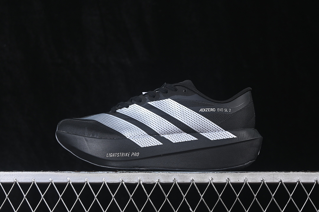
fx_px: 665
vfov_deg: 18.2
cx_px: 160
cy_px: 106
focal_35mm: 75
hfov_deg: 27.0
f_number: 6.3
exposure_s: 1/60
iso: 160
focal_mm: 50
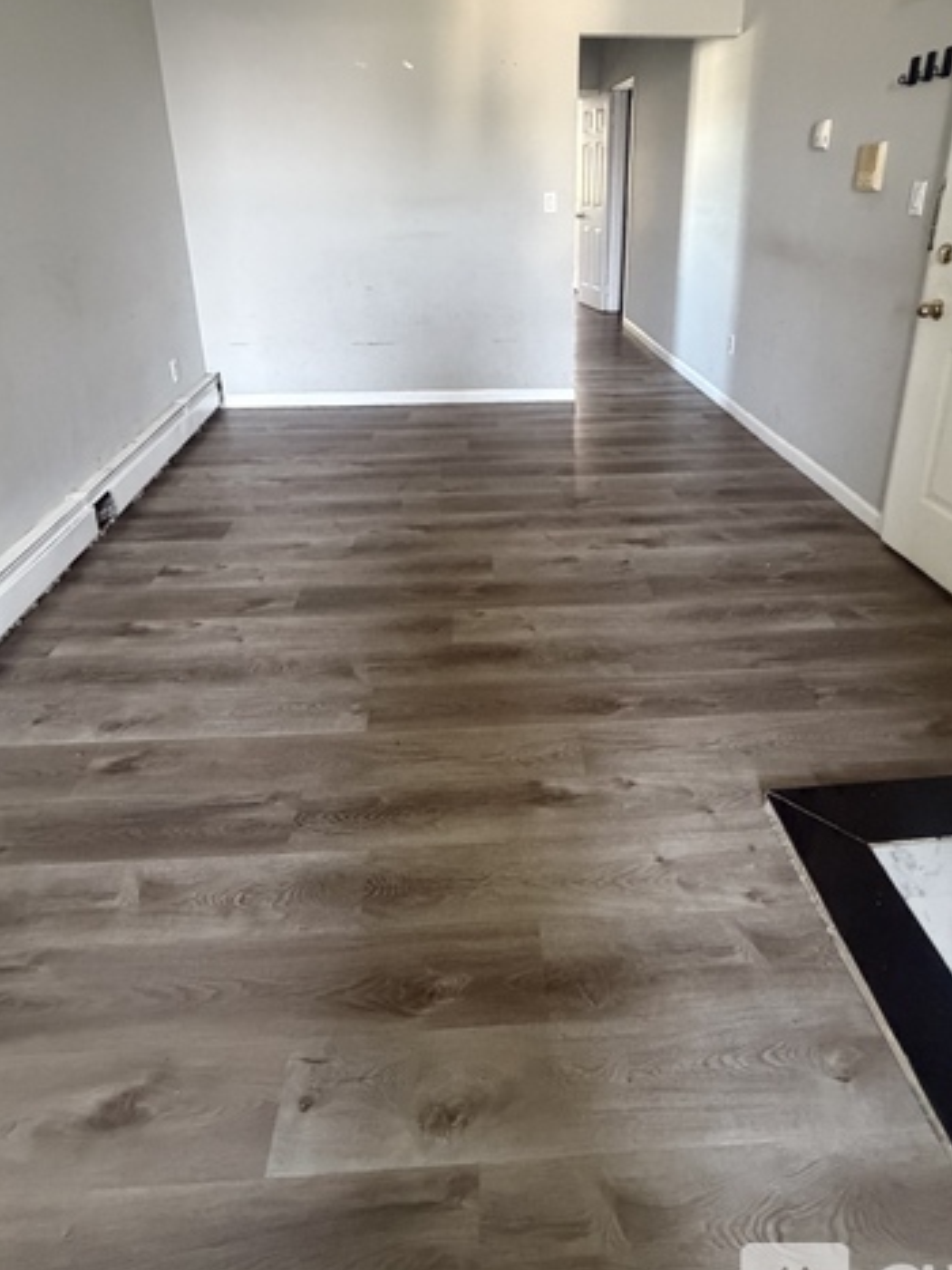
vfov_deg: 79.6
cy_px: 445
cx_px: 500
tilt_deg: -18.1
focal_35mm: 20
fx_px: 734
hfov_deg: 65.9
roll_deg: +0.4
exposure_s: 1/60
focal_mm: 2.22
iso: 640
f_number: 2.2
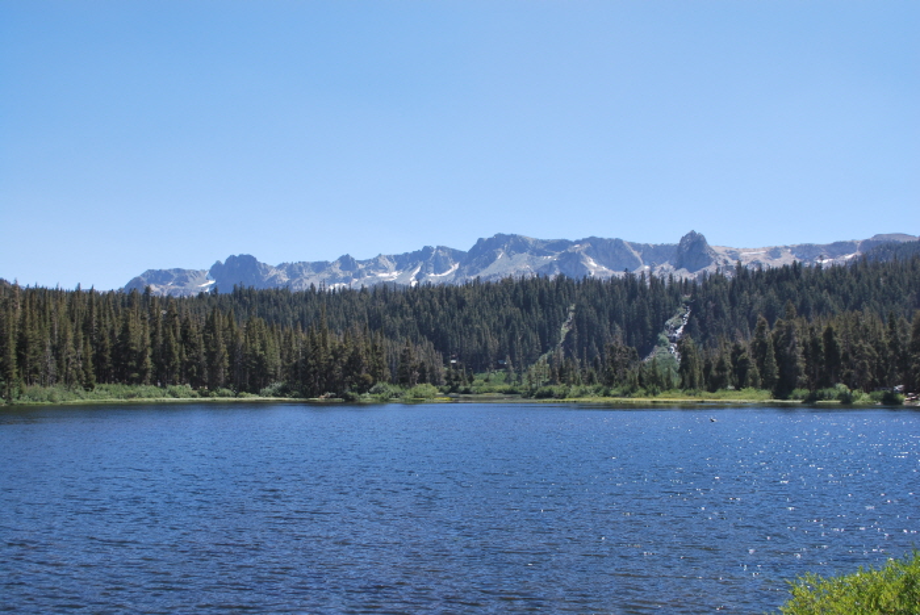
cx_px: 460
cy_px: 308
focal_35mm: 36
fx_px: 921
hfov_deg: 53.1
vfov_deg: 36.9
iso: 100
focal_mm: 24
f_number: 8
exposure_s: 1/250
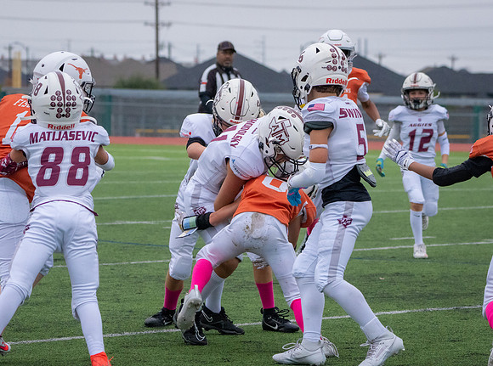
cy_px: 188
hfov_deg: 9.7
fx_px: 2916
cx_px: 256
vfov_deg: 7.2
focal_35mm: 205
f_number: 5.6
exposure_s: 1/1250
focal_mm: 125
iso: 5000
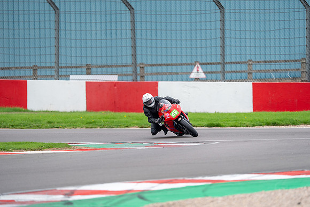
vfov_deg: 2.3
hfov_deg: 3.4
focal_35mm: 601
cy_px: 104
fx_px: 5173
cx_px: 155
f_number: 4
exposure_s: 1/400
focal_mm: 600
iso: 320
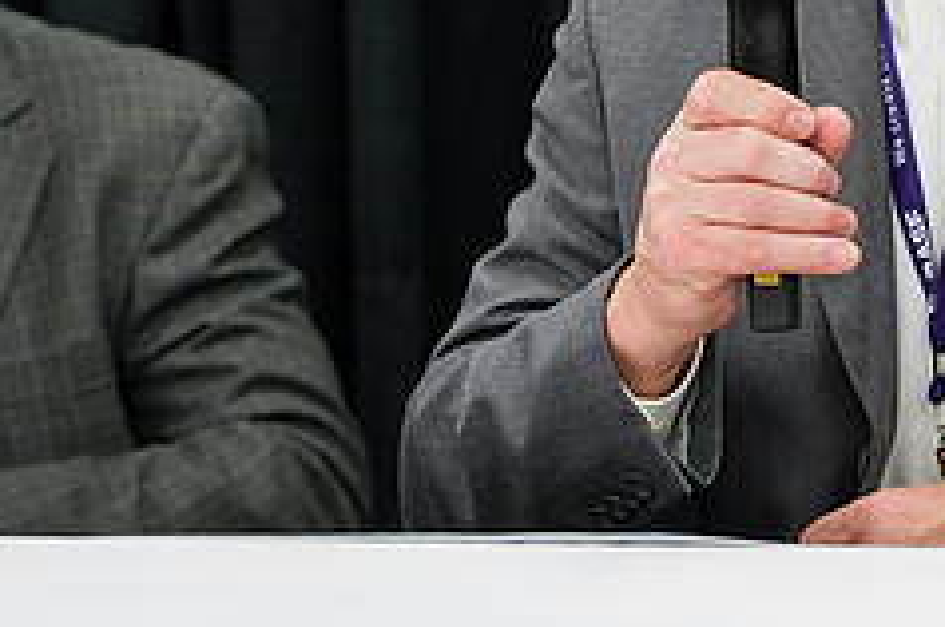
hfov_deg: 10.5
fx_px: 5112
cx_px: 945
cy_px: 48
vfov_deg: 7.0
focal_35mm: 195
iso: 1600
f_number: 3.2
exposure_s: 1/320
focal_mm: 80
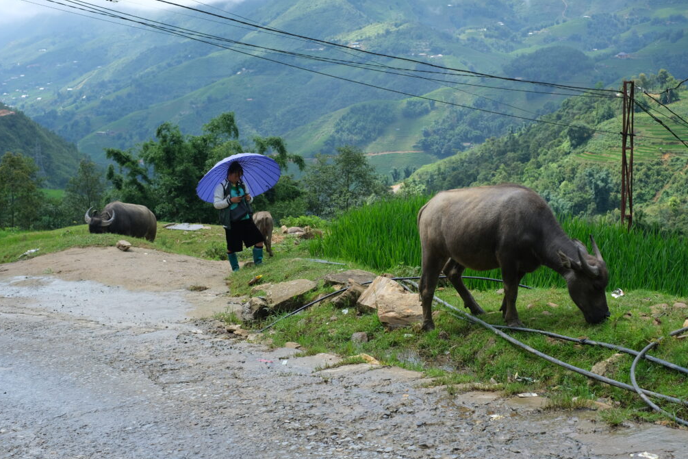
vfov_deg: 25.1
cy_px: 233
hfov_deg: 36.9
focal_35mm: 54
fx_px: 1032
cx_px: 343
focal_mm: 35
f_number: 4.5
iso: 160
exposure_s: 1/600
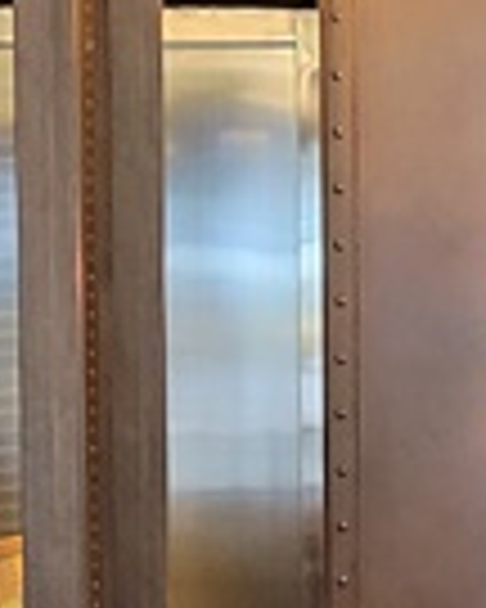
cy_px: 531
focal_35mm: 188
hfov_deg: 8.1
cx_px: 706
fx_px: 3380
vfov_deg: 10.2
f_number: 1.8
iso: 640
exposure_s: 1/50
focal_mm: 5.4
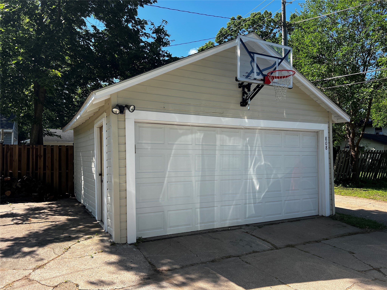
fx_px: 291
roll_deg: -1.6
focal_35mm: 26
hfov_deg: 67.3
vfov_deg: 53.1
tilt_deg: +1.2
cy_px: 145
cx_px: 194
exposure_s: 1/2165
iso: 50
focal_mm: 5.7
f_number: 1.5
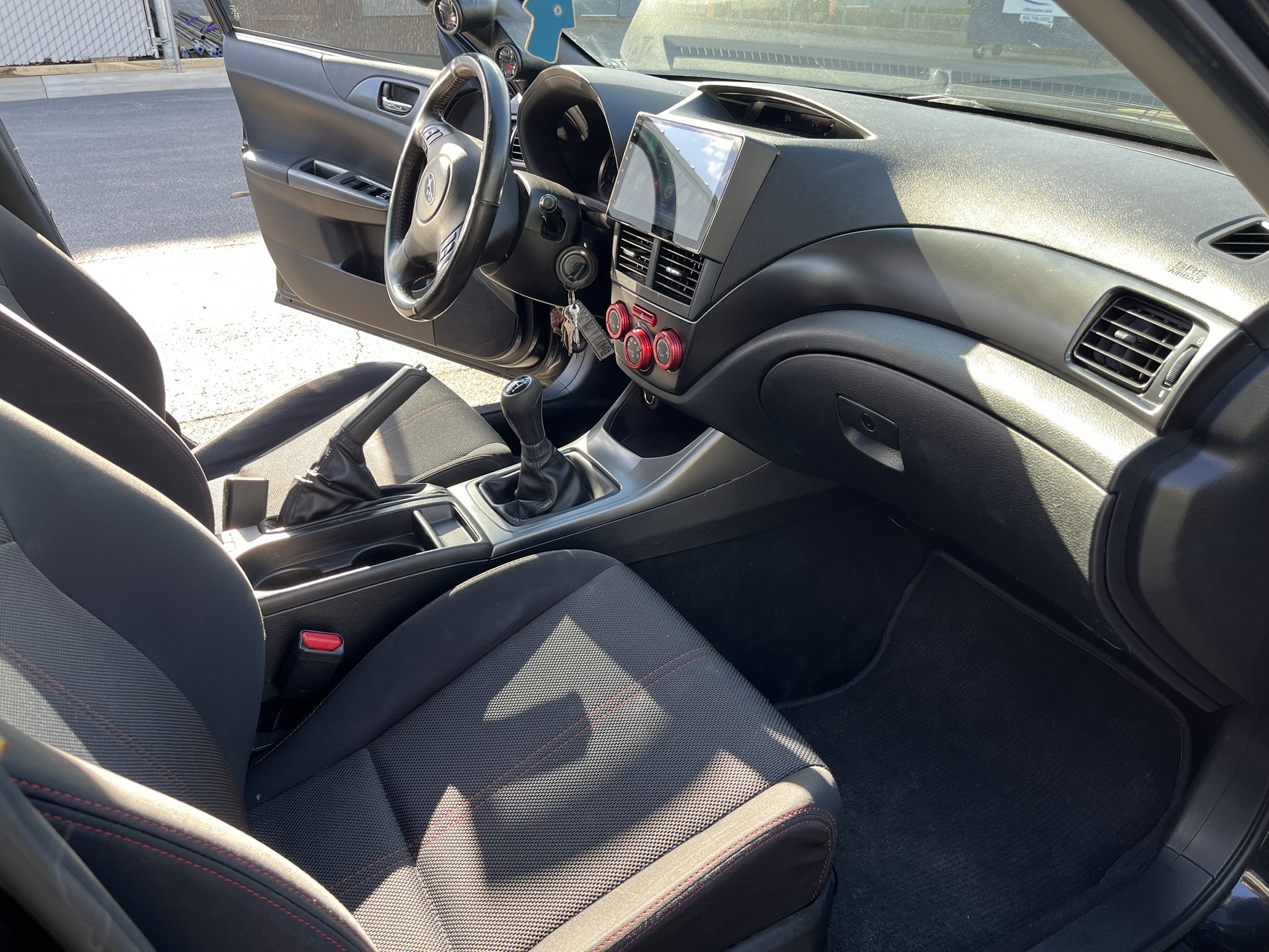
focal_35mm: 26
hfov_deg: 67.3
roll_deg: -0.1
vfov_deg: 53.1
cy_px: 476
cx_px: 634
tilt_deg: -28.2
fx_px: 953
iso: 32
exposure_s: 1/121
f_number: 1.6
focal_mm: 5.1
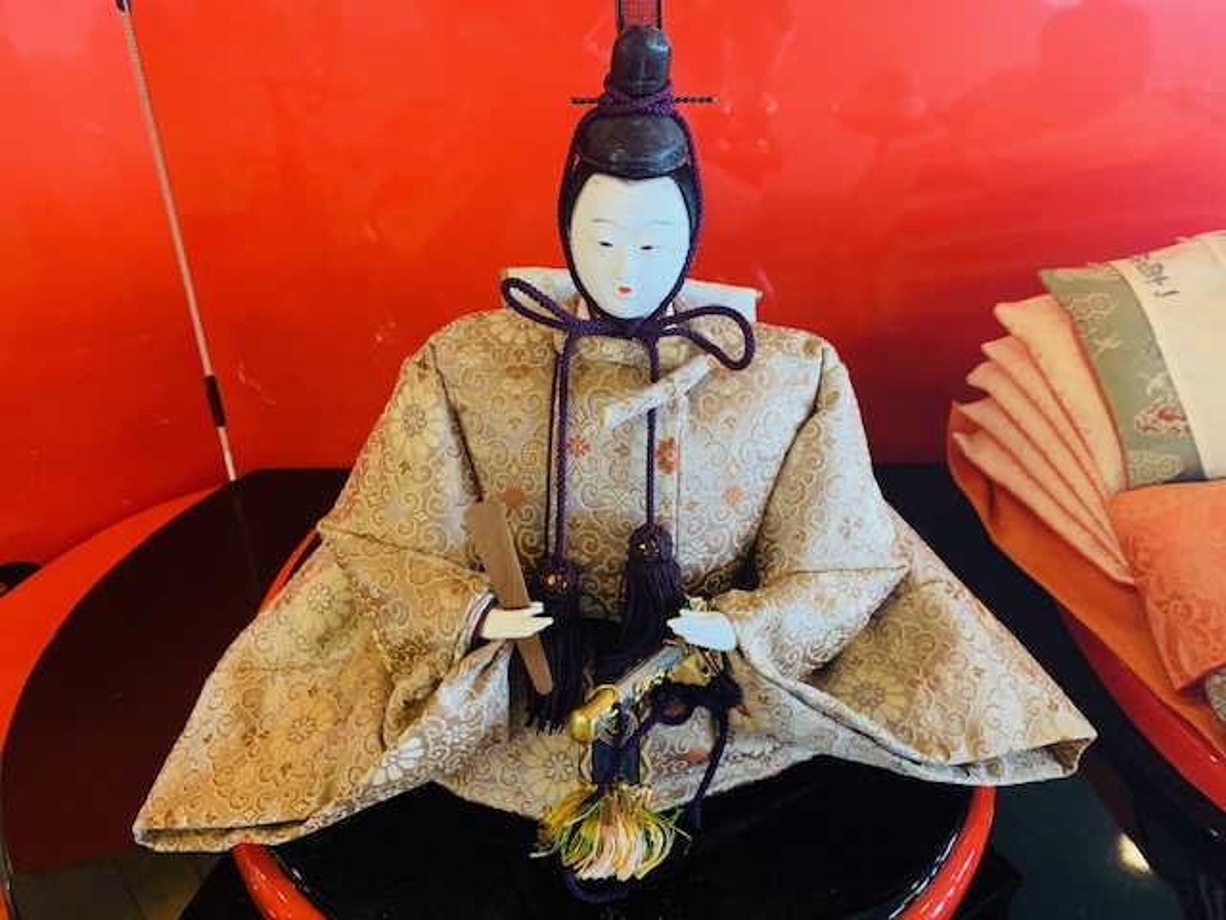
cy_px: 460
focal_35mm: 26
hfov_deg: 67.3
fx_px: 921
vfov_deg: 53.1
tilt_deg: -33.8
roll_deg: -2.2
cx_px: 613
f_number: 1.8
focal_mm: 4.25
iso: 250
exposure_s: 1/60
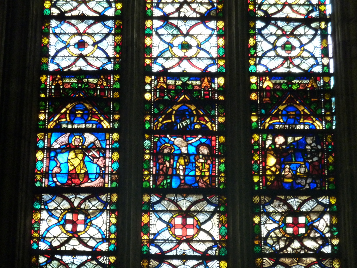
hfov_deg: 11.7
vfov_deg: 8.8
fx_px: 1743
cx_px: 178
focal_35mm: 169
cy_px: 134
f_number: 4.5
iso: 400
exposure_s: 1/30
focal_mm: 27.8
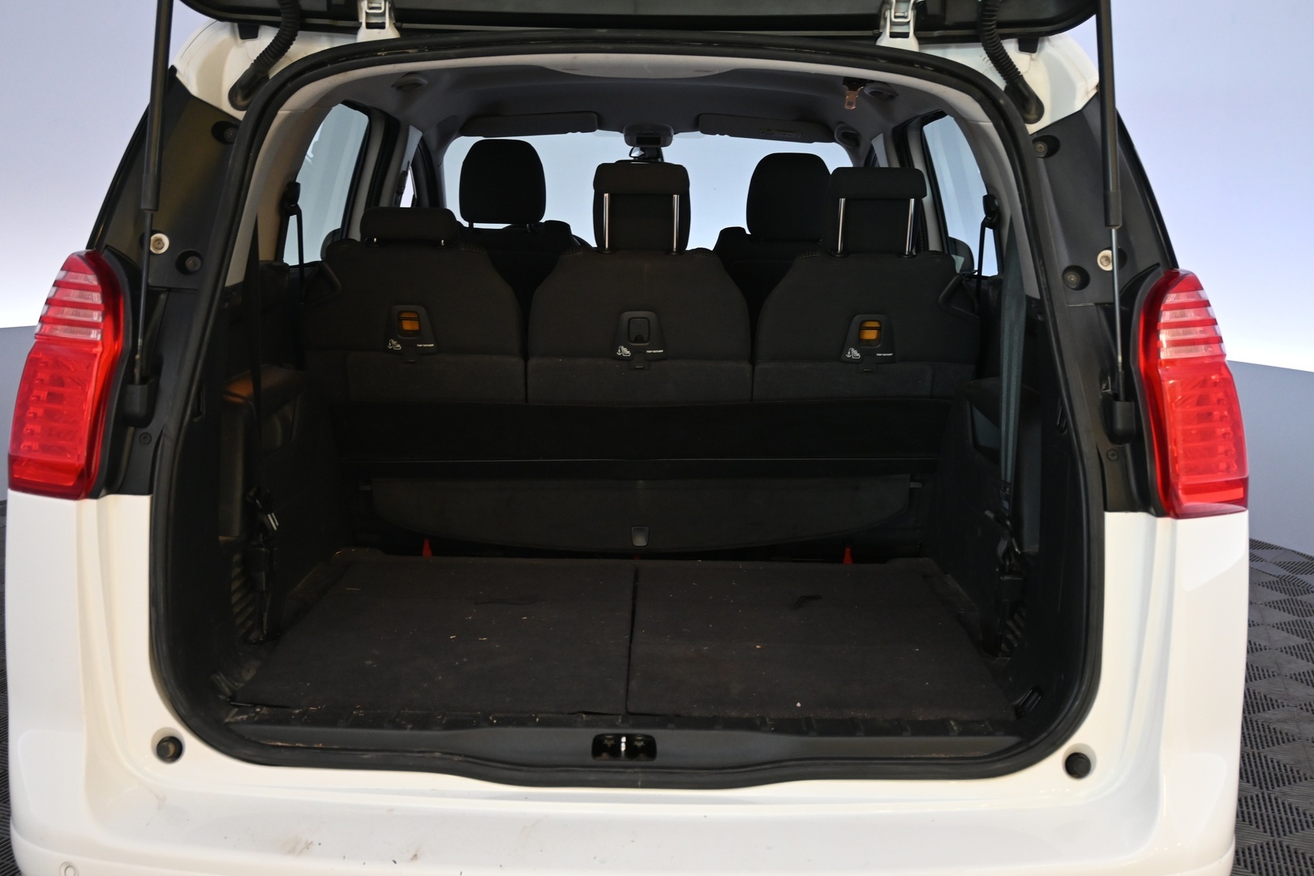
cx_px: 657
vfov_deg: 38.4
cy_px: 438
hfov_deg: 55.1
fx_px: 1259
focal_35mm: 34
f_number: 4.2
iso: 1100
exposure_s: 1/40
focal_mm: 23
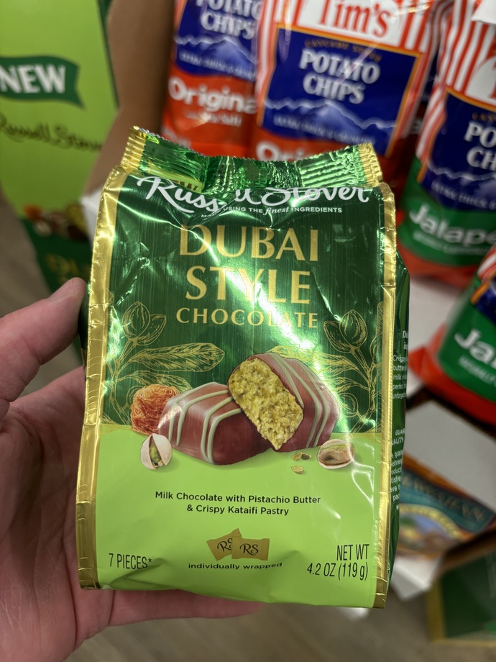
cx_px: 248
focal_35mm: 26
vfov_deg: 67.3
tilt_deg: -56.4
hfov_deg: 53.1
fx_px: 497
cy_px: 331
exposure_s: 1/120
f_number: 1.6
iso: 125
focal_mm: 5.96
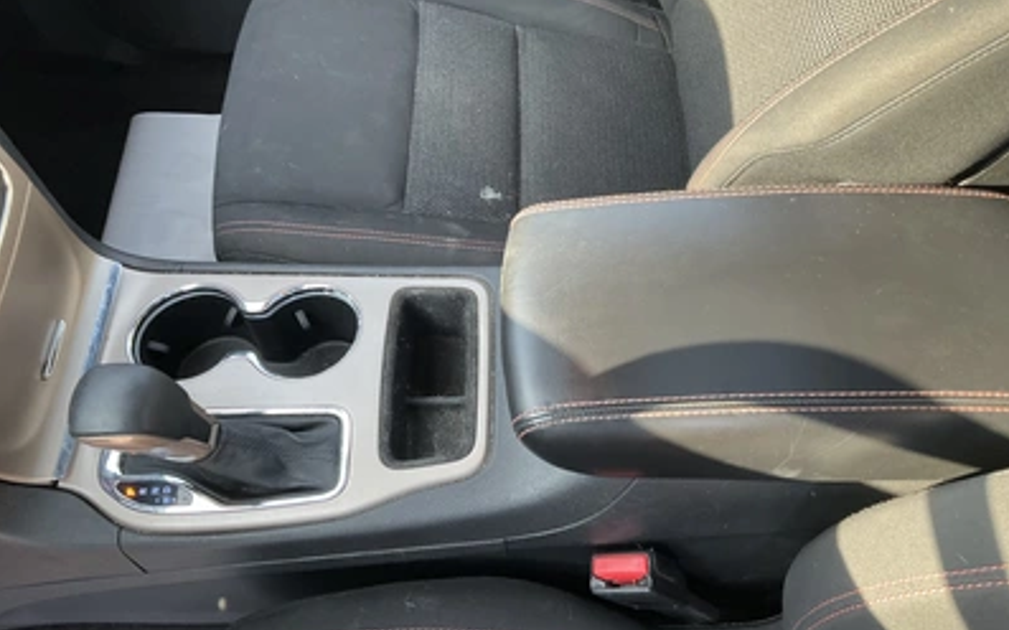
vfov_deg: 40.6
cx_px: 506
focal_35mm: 31
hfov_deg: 61.2
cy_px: 290
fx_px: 852
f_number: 1.8
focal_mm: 3
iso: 64
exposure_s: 1/122
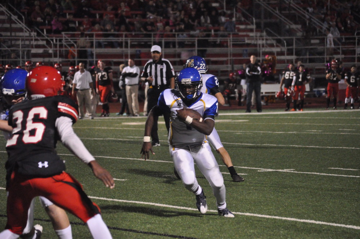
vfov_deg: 7.5
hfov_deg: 11.2
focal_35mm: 183
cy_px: 120
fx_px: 1828
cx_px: 180
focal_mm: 122
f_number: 4.8
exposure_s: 1/400
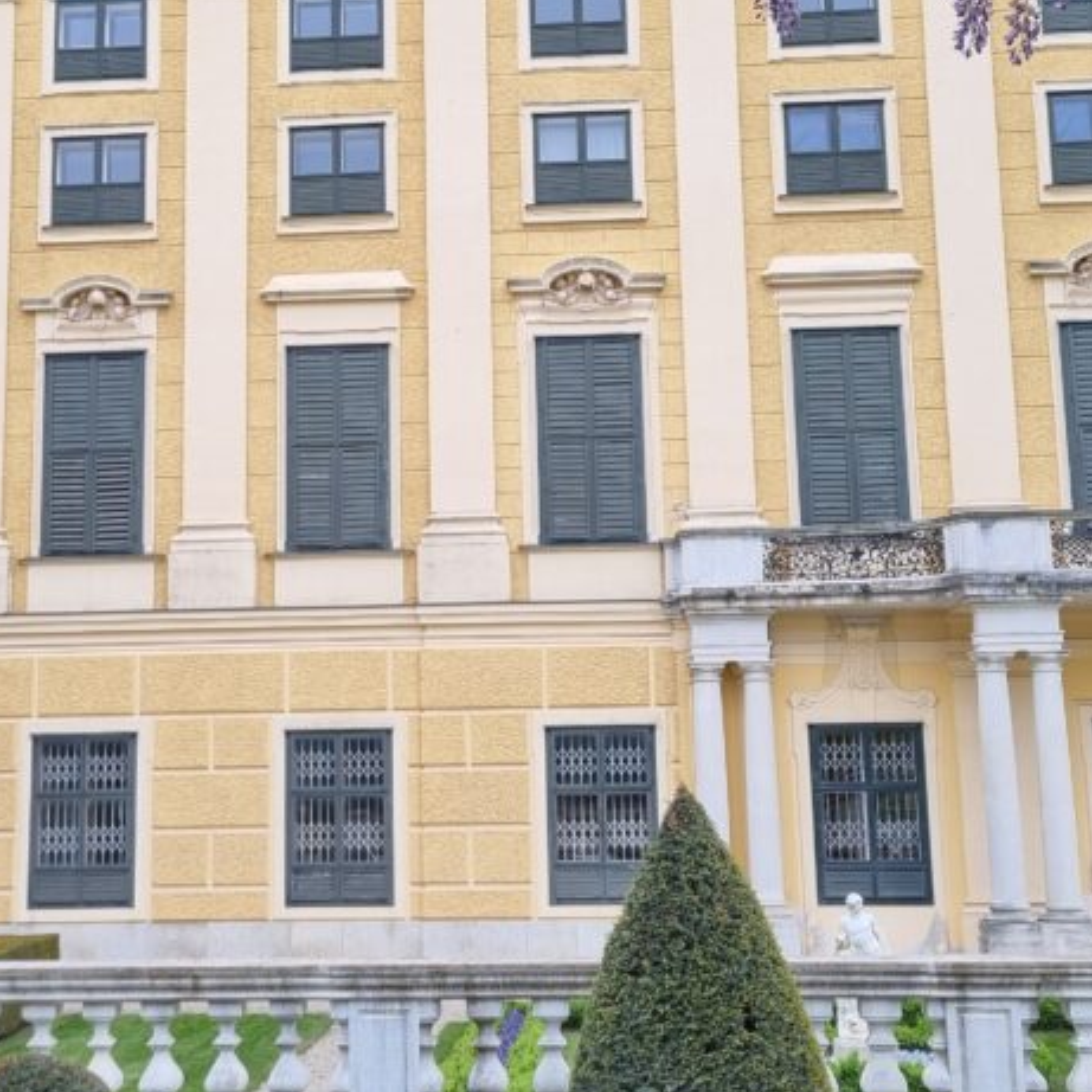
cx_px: 462
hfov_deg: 33.3
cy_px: 478
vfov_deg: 33.4
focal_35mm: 51
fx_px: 1820
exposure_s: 1/244
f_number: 1.8
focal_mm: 5.4
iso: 50
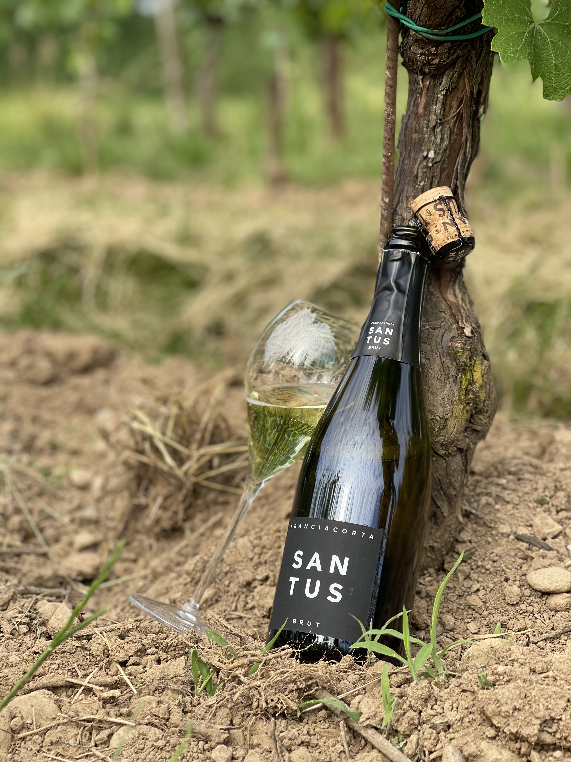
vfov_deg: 30.3
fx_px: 1408
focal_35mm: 64
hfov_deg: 22.9
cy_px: 381
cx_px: 286
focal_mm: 7.5
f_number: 2.2
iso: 20
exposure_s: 1/229
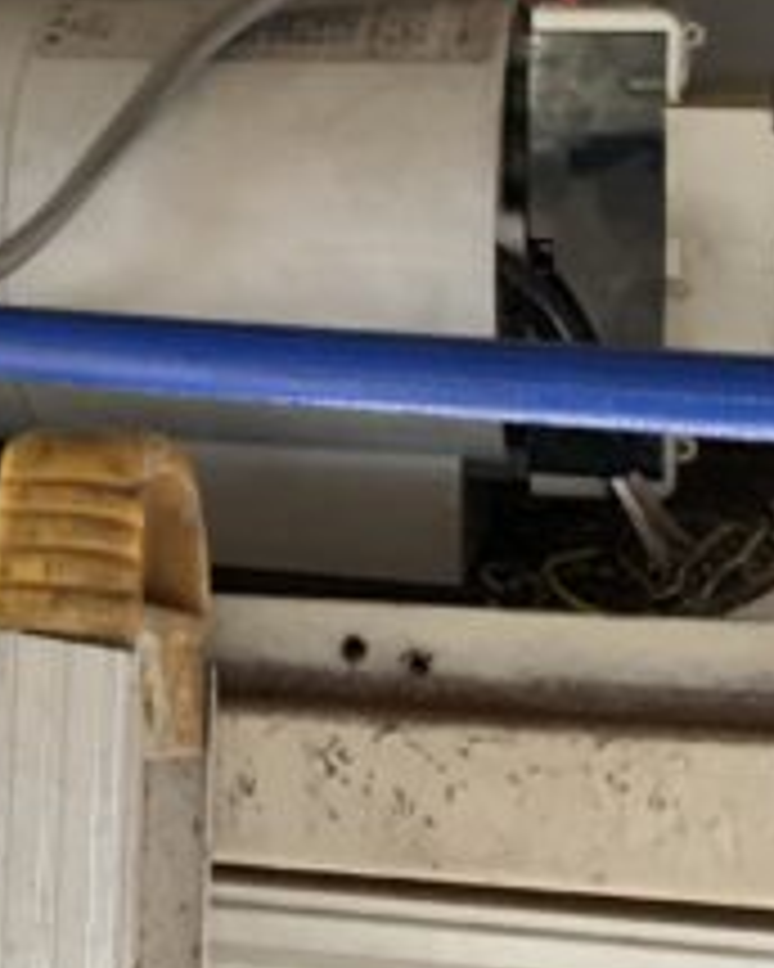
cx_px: -252
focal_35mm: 85
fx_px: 2434
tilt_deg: +0.7
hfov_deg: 16.9
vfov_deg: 21.9
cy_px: 86
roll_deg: +0.5
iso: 640
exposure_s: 1/30
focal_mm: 4.25
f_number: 1.8
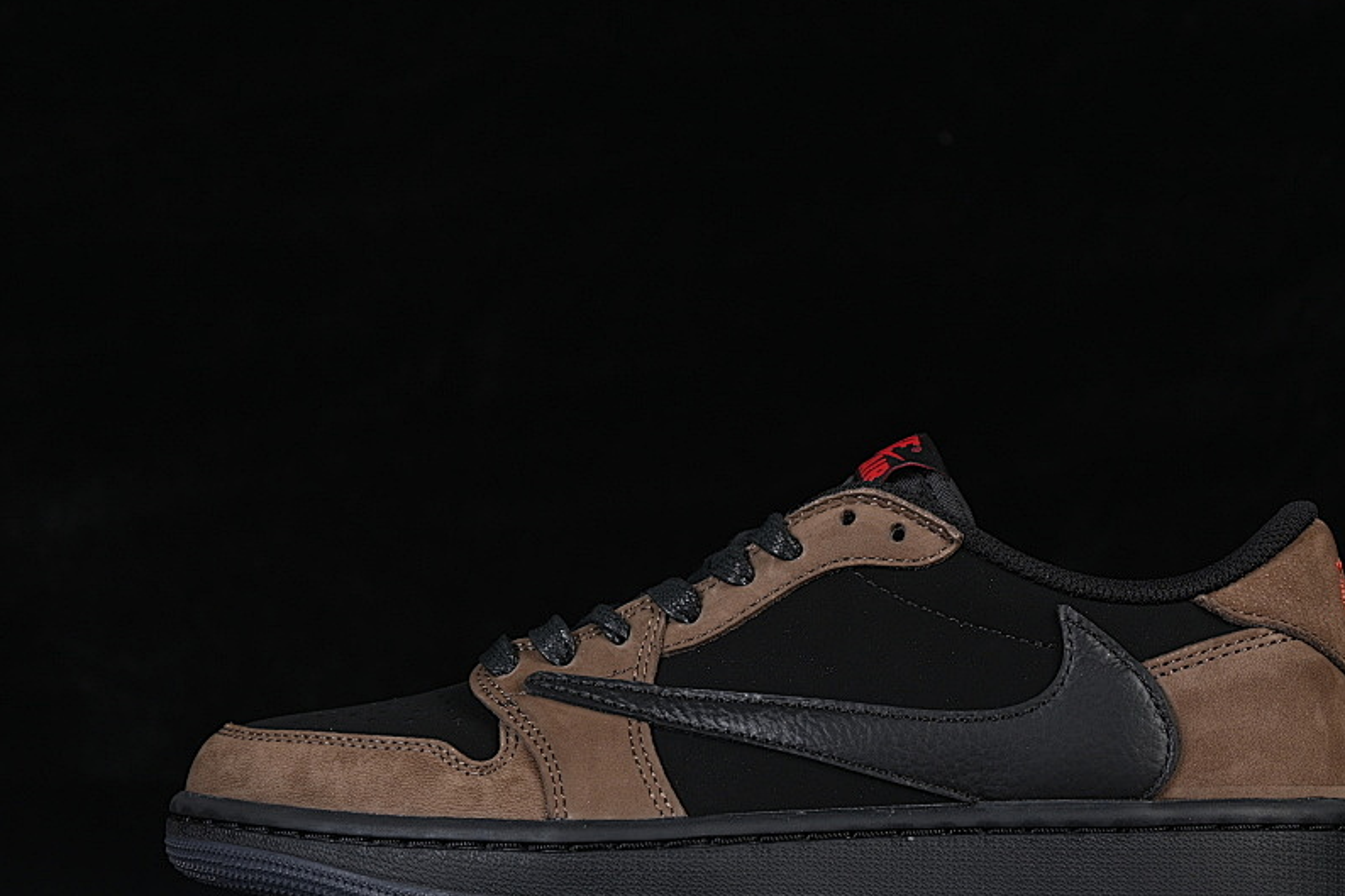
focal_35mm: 102
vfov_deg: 13.4
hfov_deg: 20.0
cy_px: 557
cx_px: 803
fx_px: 3810
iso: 160
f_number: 6.3
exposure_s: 1/60
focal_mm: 50
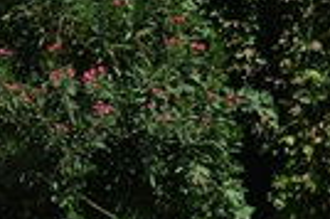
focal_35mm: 121
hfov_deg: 15.6
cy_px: 187
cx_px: 497
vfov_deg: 11.2
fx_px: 1108
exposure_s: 1/400
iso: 200
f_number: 10
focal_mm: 18
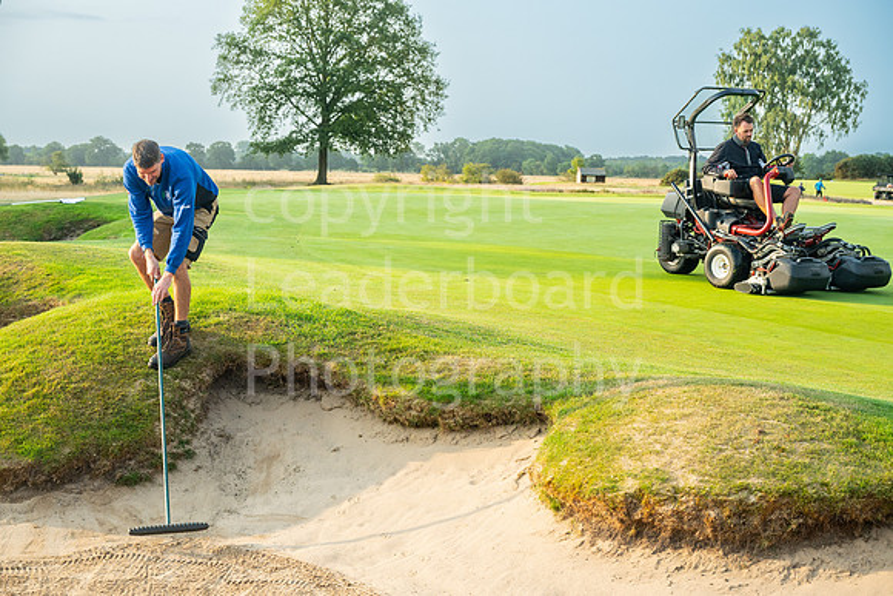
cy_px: 298
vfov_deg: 21.9
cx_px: 446
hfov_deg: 32.4
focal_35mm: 62
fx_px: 1538
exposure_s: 1/800
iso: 400
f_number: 5.6
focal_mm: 62
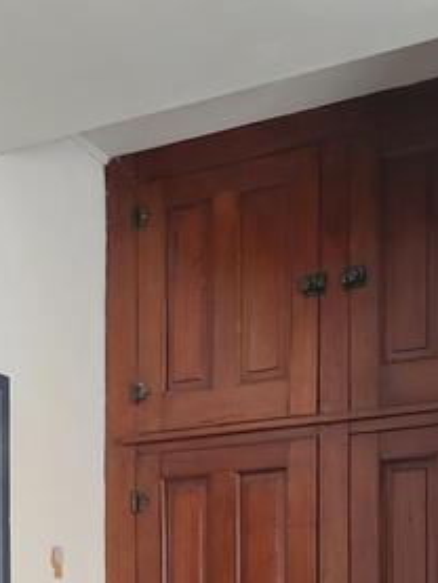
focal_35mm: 72
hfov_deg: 20.3
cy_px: 703
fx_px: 1214
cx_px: 122
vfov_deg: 24.4
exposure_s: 1/40
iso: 250
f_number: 1.8
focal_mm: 5.4
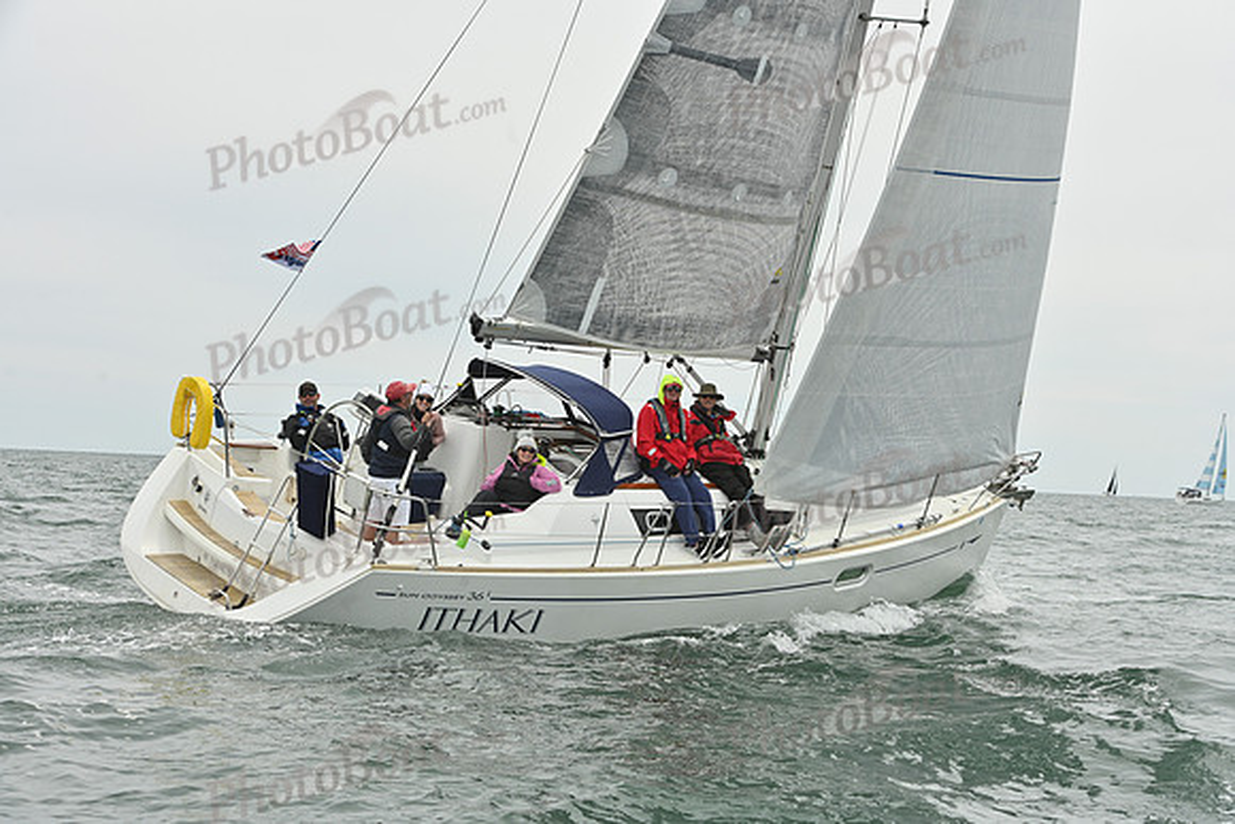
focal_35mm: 70
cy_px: 412
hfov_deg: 28.8
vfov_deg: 19.5
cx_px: 618
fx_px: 2402
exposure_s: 1/1000
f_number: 9
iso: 320
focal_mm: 70
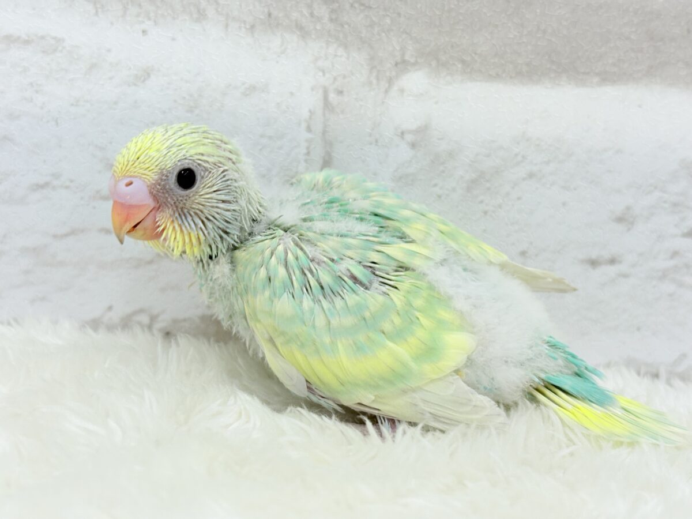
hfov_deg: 36.8
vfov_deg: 28.0
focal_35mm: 52
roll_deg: -4.3
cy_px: 260
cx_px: 346
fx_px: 1040
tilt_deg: -11.3
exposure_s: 1/50
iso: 32
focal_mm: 5.96
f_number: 1.6
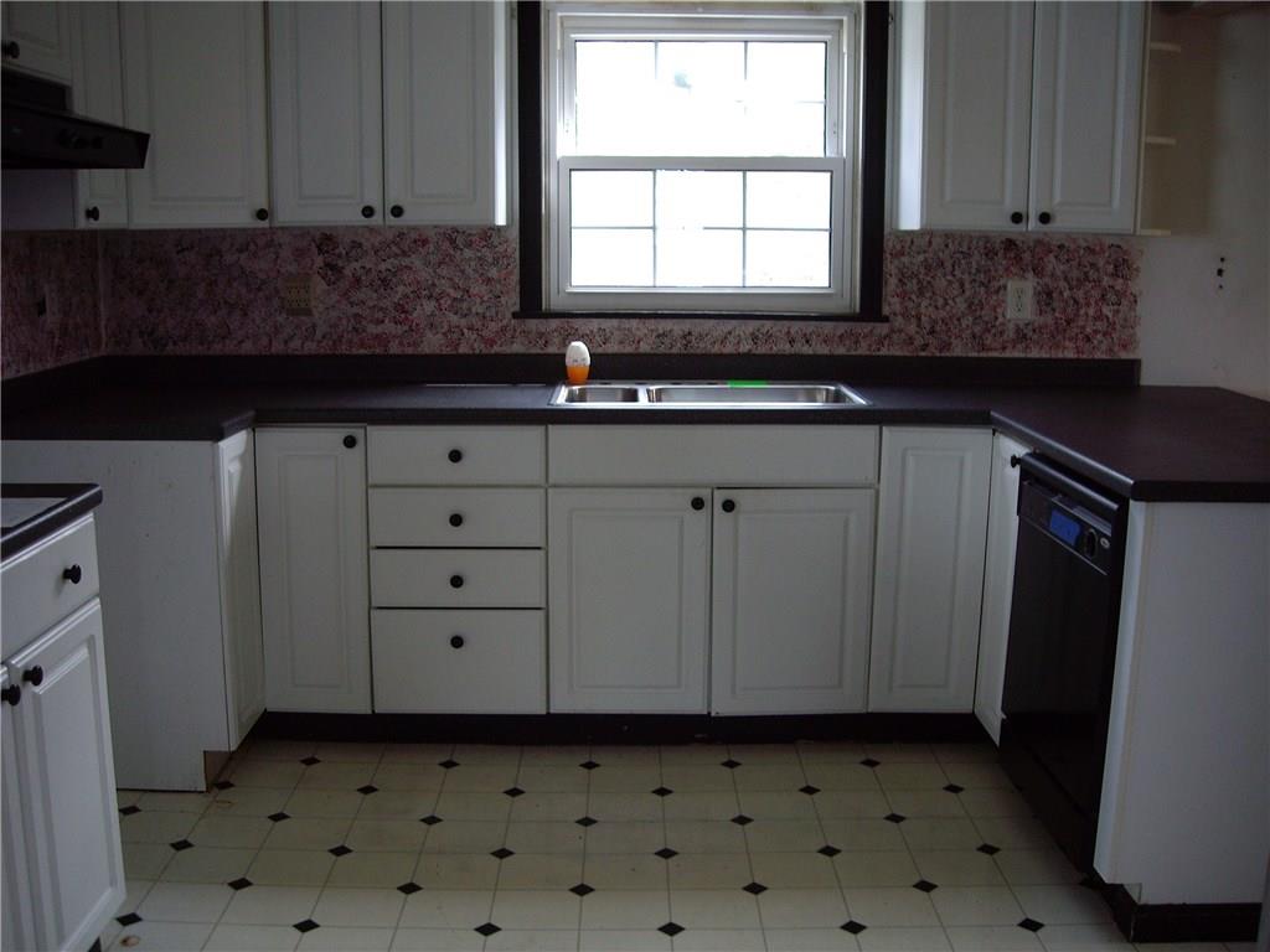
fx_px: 1394
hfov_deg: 49.0
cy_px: 476
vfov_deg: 37.7
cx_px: 635
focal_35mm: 38
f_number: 2.7
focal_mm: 6.2
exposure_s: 1/50
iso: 100
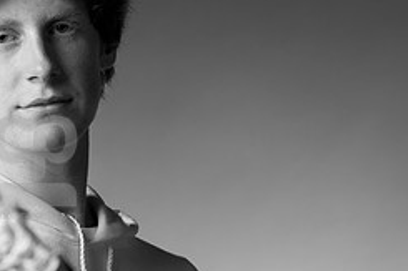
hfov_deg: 4.5
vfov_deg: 3.0
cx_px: 18
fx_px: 5232
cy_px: 166
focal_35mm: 462
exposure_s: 1/250
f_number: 5.6
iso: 160
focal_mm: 170
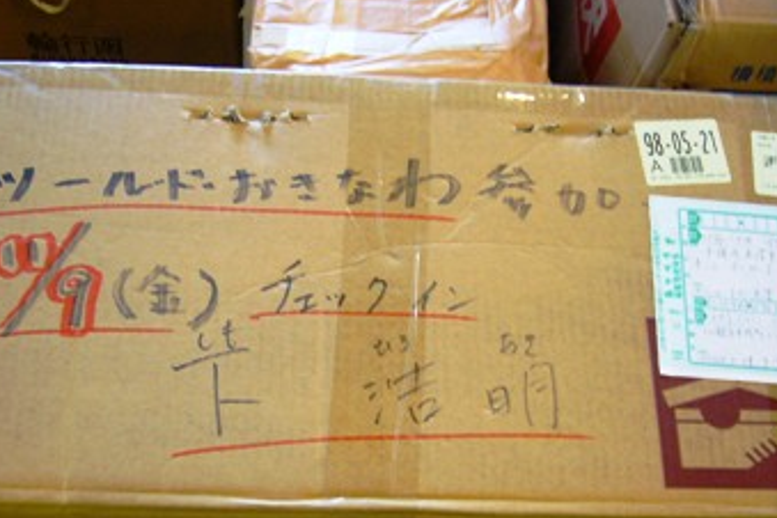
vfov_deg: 31.0
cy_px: 330
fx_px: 928
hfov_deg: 45.4
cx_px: 348
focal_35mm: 43
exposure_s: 1/15
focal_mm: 5.8
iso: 160
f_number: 2.8
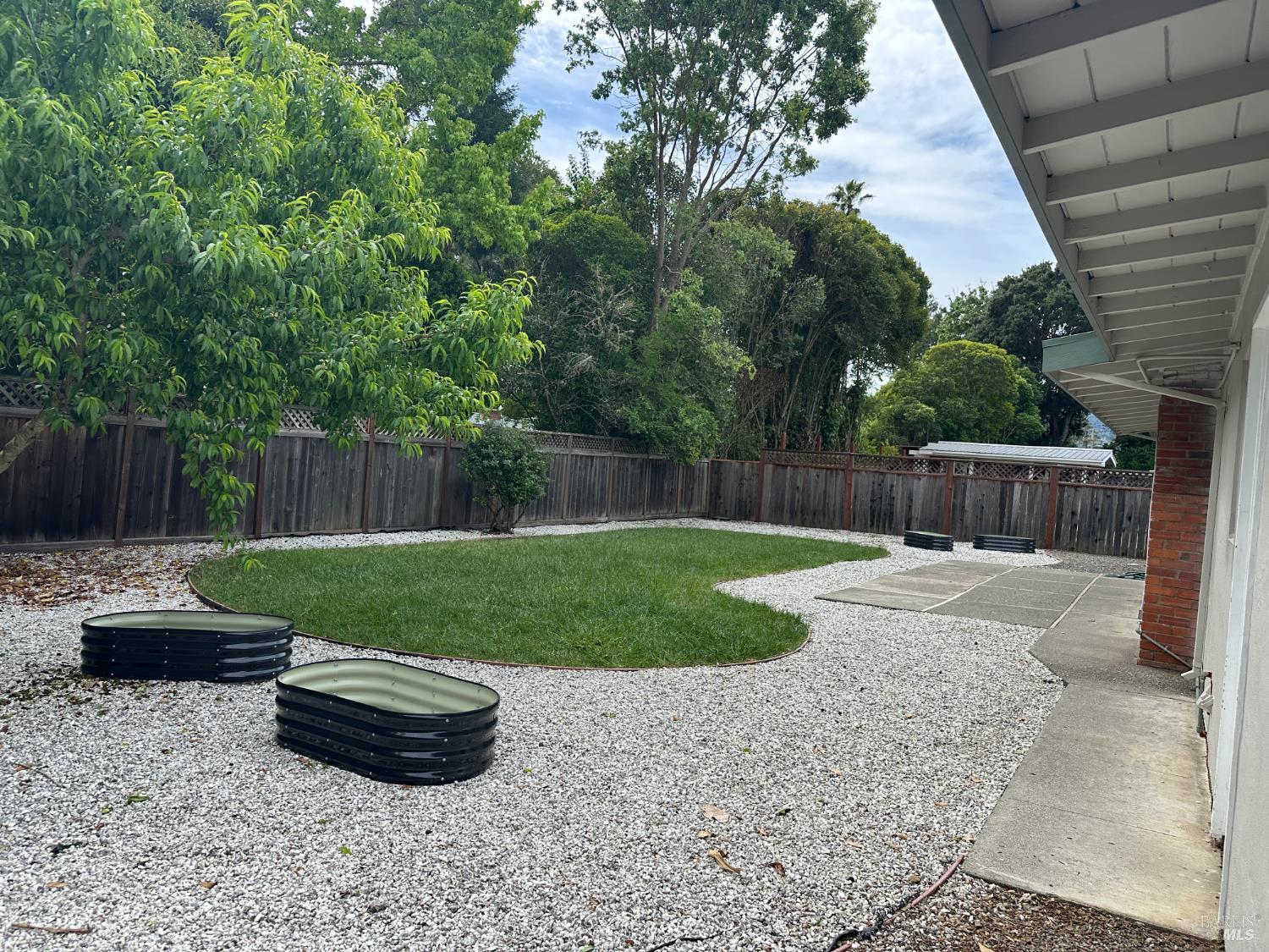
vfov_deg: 56.8
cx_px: 634
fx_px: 880
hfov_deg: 71.6
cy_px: 476
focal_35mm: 24
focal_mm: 6.86
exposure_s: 1/2353
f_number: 1.78
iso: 80
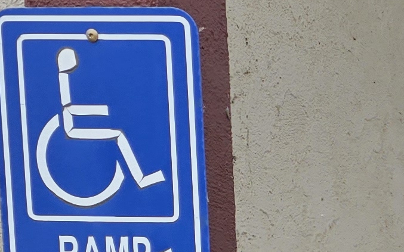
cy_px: 427
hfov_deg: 13.2
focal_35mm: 144
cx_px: 711
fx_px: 1585
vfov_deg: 8.8
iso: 12
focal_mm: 6.3
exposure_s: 1/181
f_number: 1.7
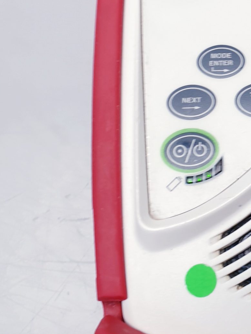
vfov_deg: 29.5
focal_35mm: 64
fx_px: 619
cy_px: 59
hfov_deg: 21.8
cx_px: 268
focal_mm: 4.3
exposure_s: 1/50
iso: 50
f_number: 2.4
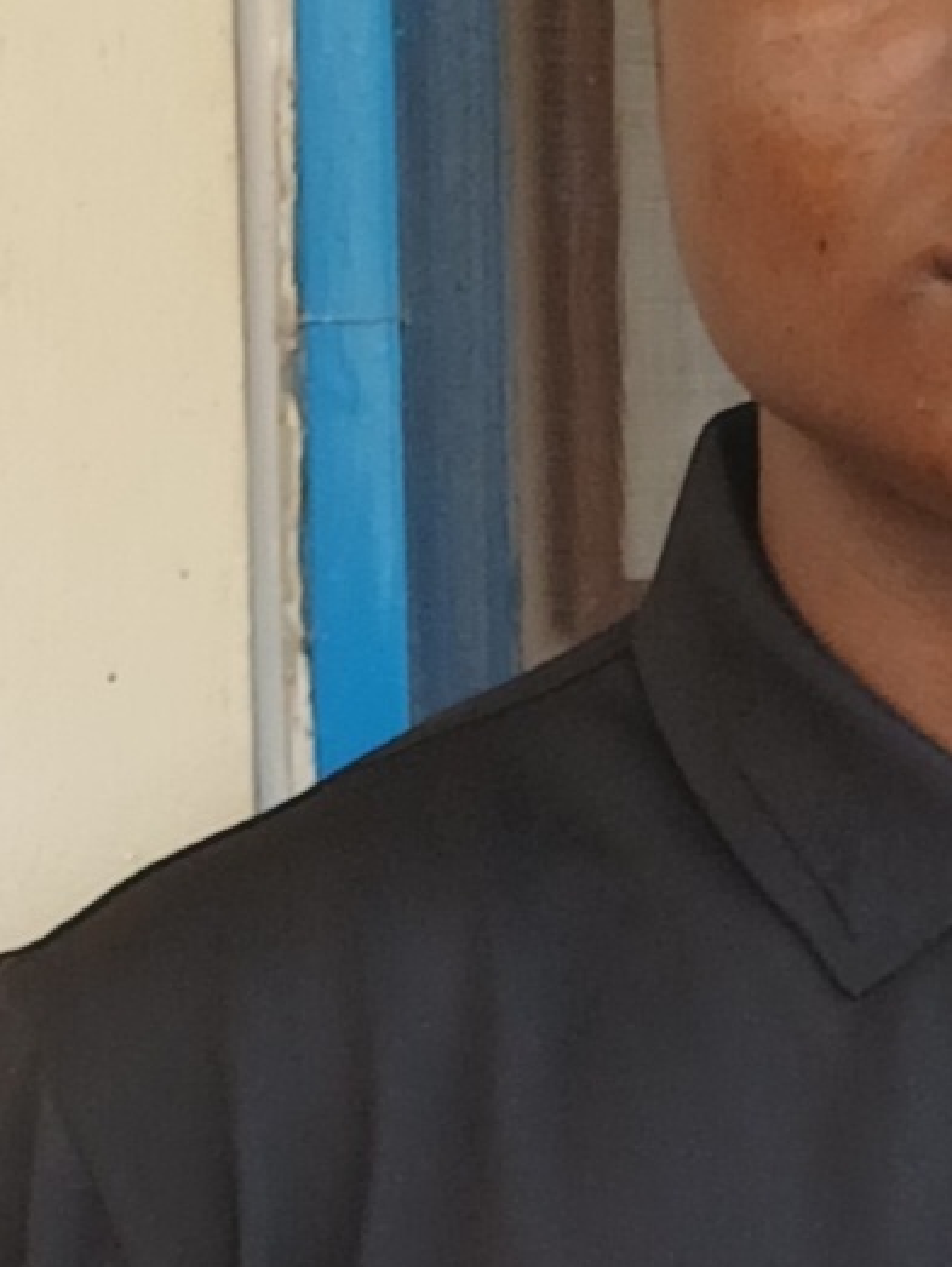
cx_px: 1072
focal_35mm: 61
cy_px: 557
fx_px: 2234
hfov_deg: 22.6
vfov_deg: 31.6
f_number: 1.8
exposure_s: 1/50.3
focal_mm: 3.98
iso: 32
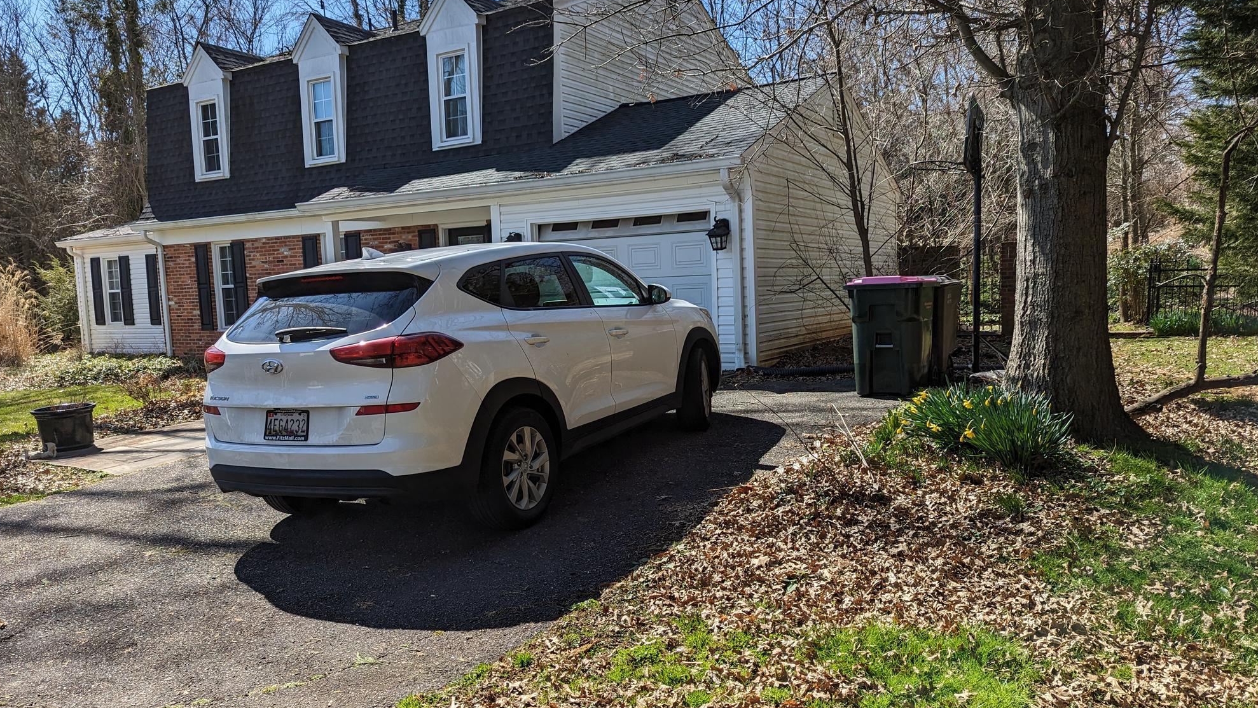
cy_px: 377
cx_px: 629
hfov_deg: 69.9
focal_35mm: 27
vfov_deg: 42.9
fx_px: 901
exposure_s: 1/1529
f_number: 1.85
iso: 38
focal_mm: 6.81
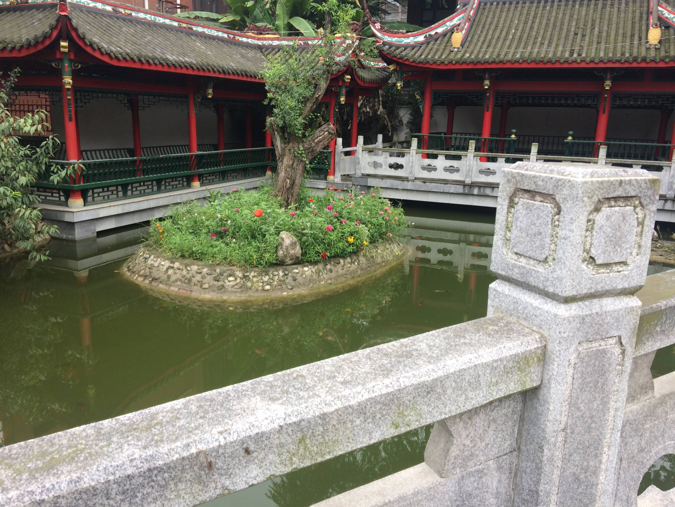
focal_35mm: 29
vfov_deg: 48.2
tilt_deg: -13.8
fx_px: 565
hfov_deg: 61.7
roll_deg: -1.4
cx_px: 338
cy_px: 254
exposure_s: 1/100
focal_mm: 4.15
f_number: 2.2
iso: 32
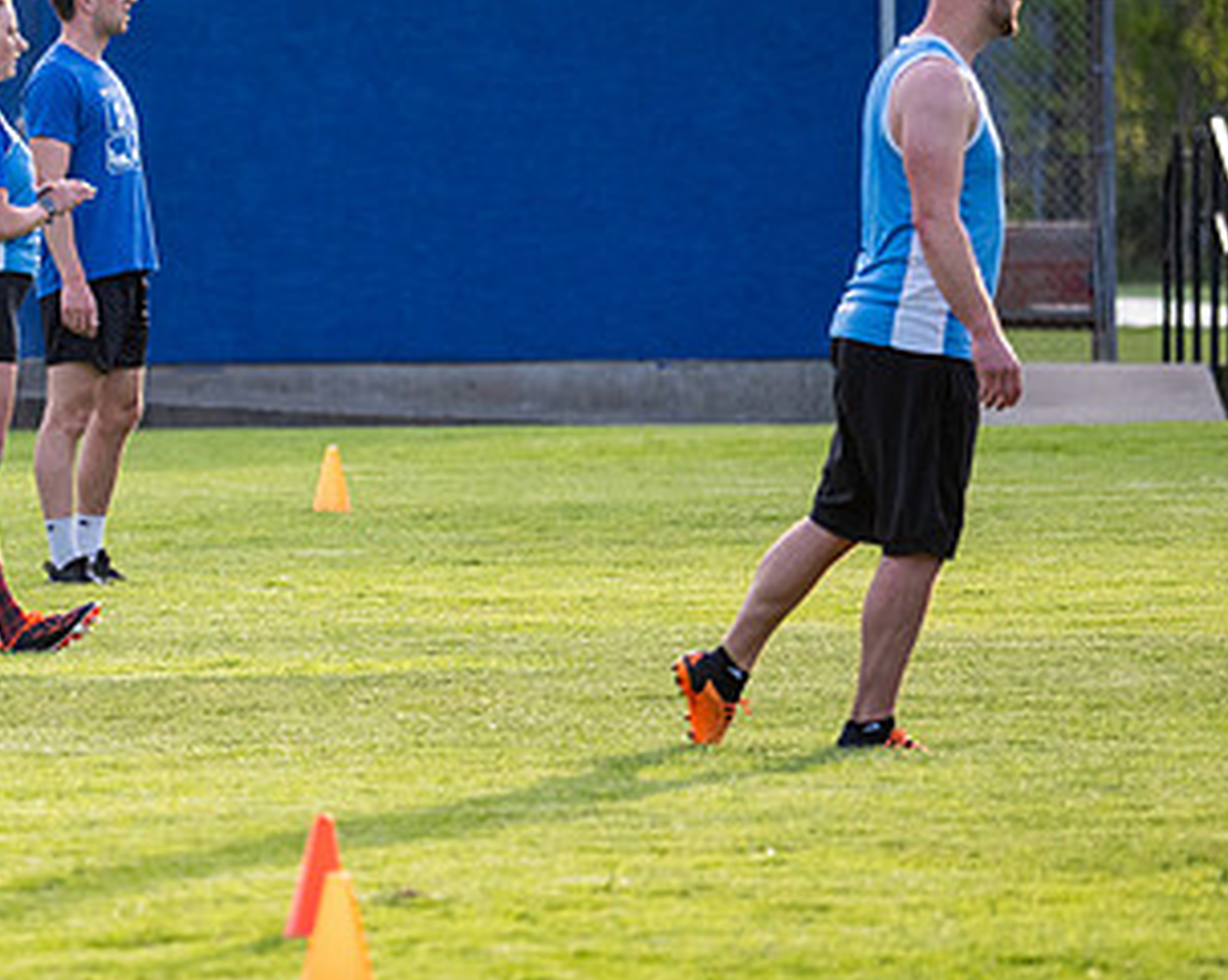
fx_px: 20587
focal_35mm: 567
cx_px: 191
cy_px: 120
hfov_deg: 3.4
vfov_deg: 2.7
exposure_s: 1/1000
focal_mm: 150
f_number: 2.8
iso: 500
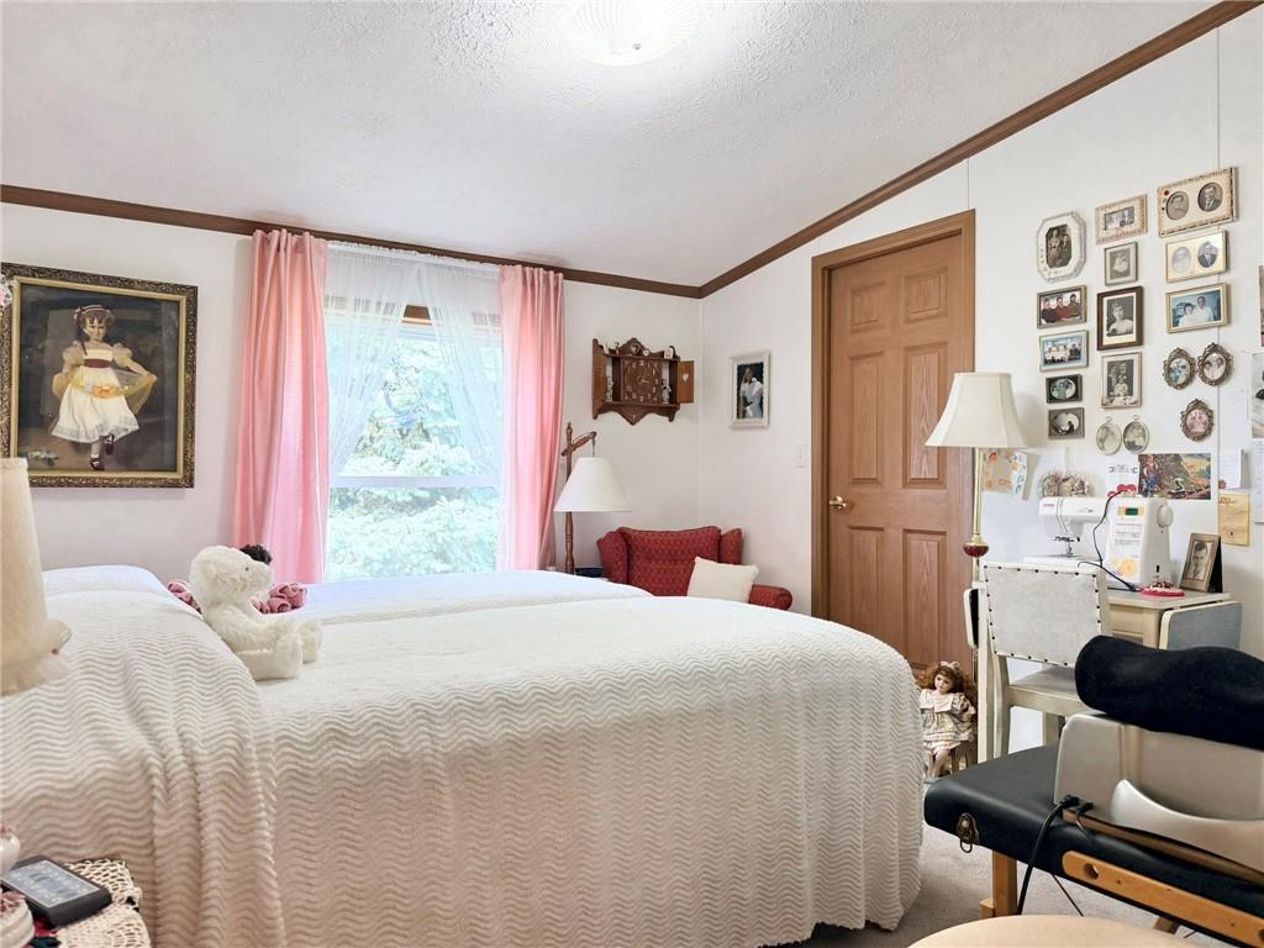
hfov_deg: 71.6
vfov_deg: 56.8
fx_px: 876
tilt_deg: -0.2
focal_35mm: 24
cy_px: 474
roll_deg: +0.2
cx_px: 632
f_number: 1.78
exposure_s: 1/169
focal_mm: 6.76
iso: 200
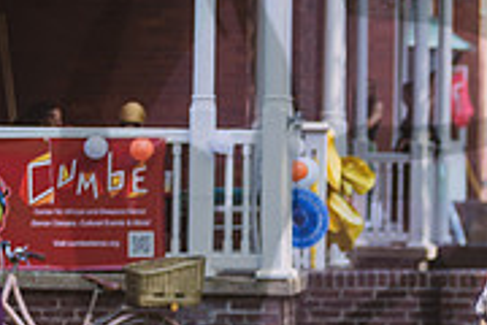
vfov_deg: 4.3
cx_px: 625
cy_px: 359
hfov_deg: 6.4
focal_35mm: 322
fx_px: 4356
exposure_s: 1/640
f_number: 3.2
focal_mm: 100
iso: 200
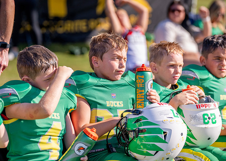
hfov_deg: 15.6
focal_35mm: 128
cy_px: 76
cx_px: 116
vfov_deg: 11.2
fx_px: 823
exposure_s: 1/4000
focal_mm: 113
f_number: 2.8
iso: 250
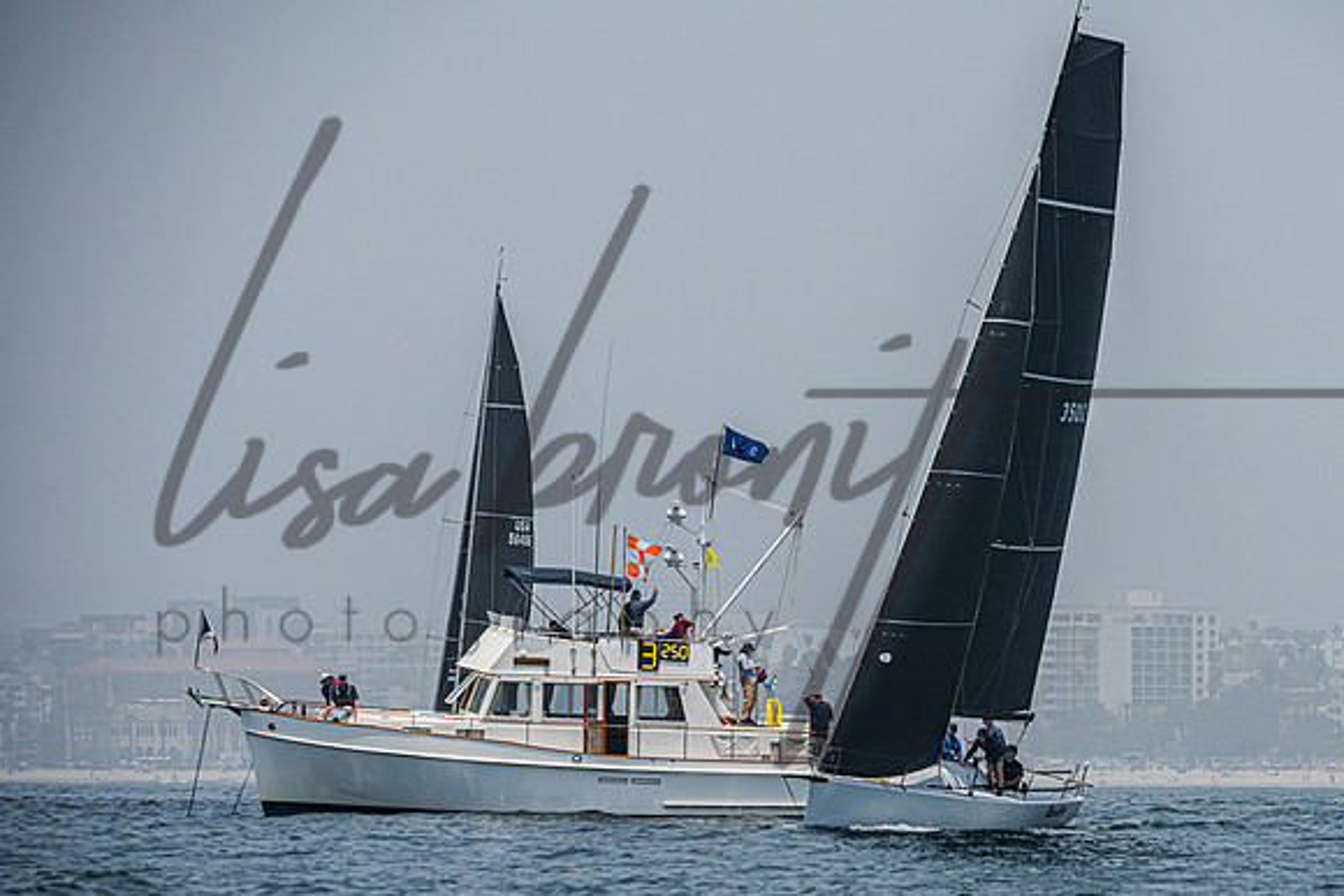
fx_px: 11000
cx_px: 878
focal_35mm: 295
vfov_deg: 4.7
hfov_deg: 7.0
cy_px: 583
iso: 400
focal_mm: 220
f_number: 6.3
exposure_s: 1/5000
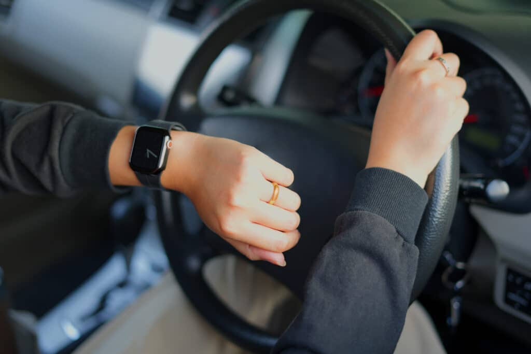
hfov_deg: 39.6
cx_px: 266
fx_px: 738
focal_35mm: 50
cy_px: 177
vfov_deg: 27.0
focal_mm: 50
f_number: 2.2
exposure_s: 1/60
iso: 100
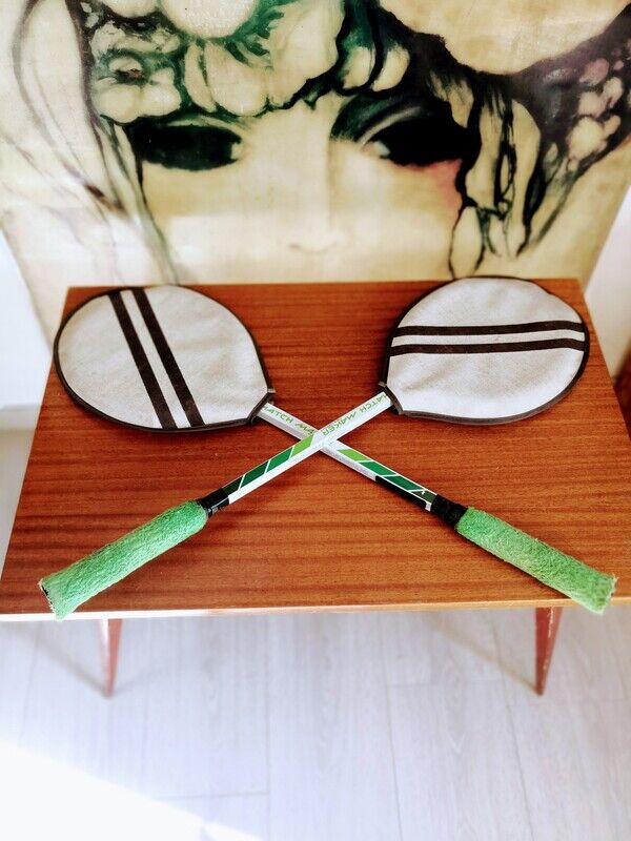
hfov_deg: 51.4
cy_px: 420
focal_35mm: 27
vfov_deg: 65.3
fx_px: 656
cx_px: 316
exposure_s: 1/50
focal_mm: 3.95
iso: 80
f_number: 4
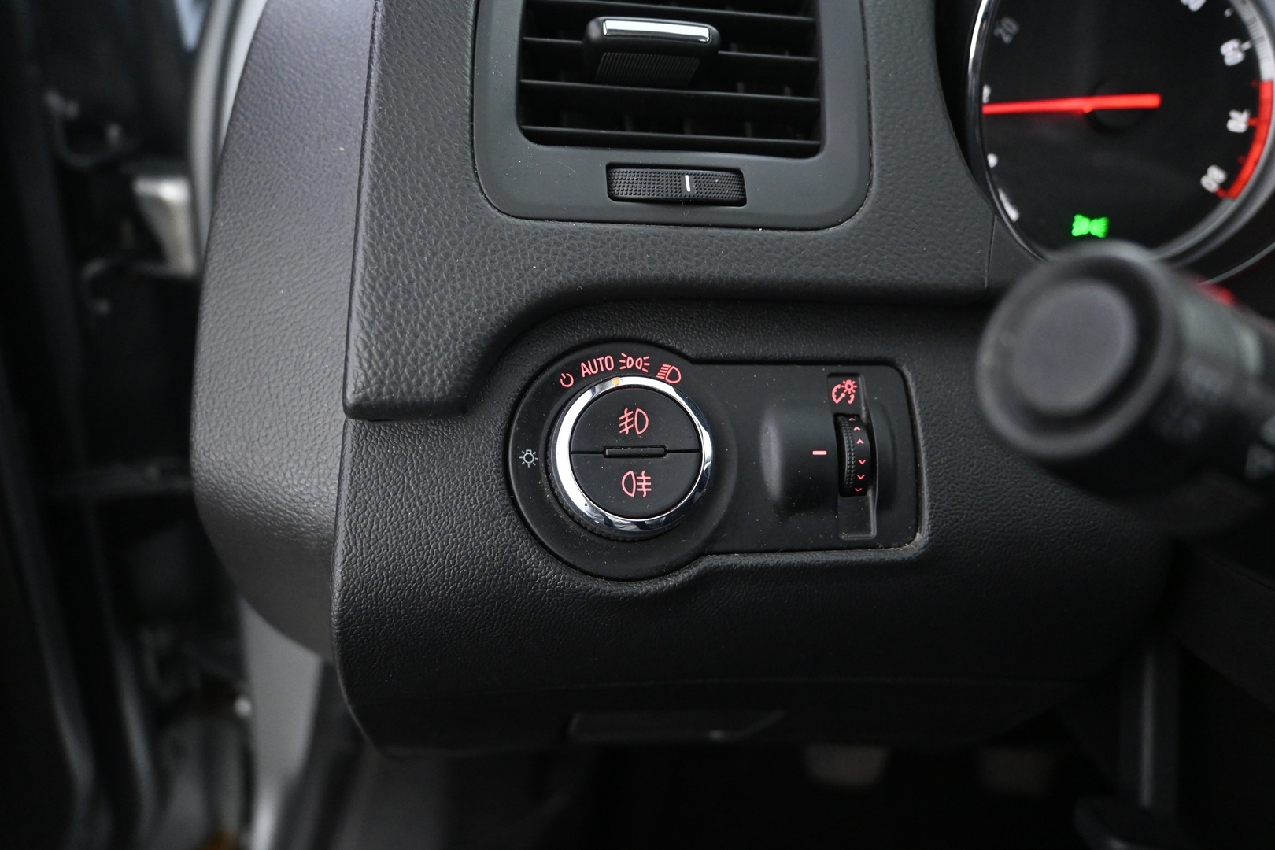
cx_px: 638
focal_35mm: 28
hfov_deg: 64.6
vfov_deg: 45.7
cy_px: 425
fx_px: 1009
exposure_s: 1/25
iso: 3200
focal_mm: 19
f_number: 3.8
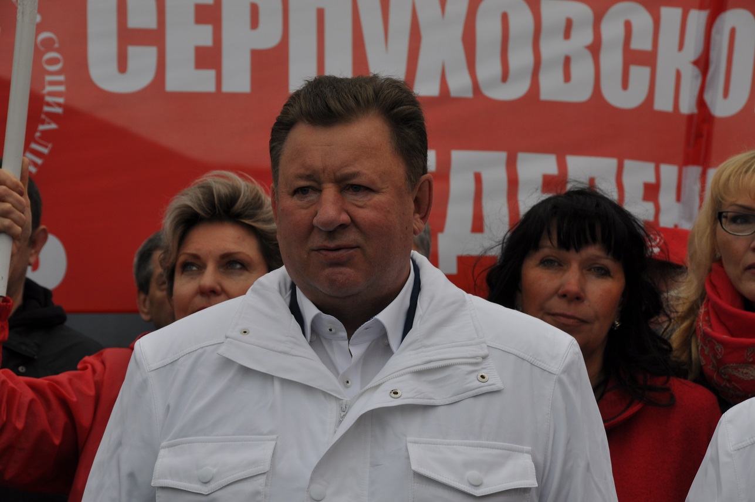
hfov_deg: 18.2
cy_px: 251
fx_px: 2357
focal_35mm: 112
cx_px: 378
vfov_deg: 12.1
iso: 200
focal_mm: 75
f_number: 8
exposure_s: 1/250
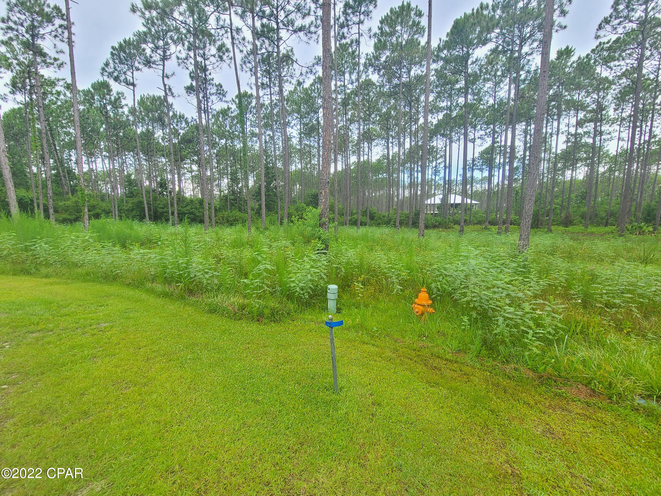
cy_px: 248
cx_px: 330
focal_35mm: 13
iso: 50
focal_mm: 2.2
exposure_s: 1/281
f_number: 2.2
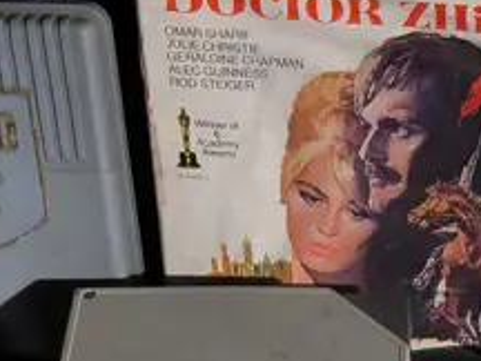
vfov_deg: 10.8
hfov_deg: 14.6
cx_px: 675
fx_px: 1779
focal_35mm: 128
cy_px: 662
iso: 32
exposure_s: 1/3750
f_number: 2
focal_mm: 2.87
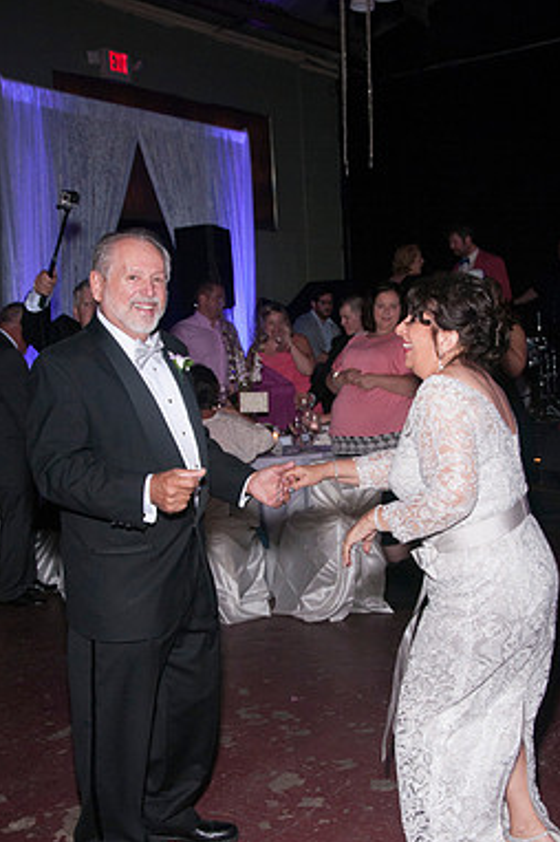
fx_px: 1075
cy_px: 494
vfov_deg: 42.6
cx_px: 312
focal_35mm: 46
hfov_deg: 29.2
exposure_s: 1/60
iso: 400
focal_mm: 26
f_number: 5.6
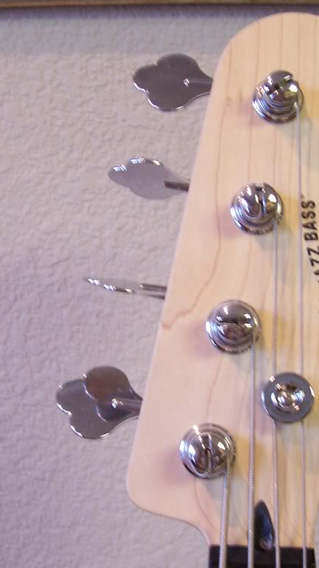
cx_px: 152
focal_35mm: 50
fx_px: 752
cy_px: 285
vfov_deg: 41.3
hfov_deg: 24.0
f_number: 2.7
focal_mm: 5.6
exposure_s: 1/10
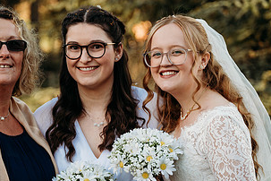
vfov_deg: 10.2
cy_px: 143
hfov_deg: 15.3
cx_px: 110
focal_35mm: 134
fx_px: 1009
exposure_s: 1/400
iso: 100
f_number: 2.8
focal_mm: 70
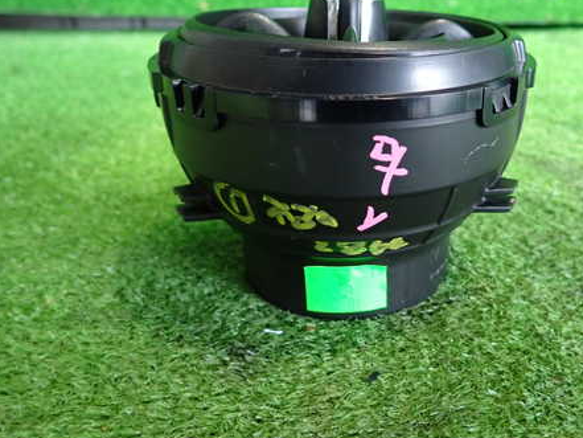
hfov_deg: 53.3
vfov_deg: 41.8
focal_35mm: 34
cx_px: 370
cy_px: 195
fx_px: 573
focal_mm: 4.5
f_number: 2
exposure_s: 1/30
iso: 640
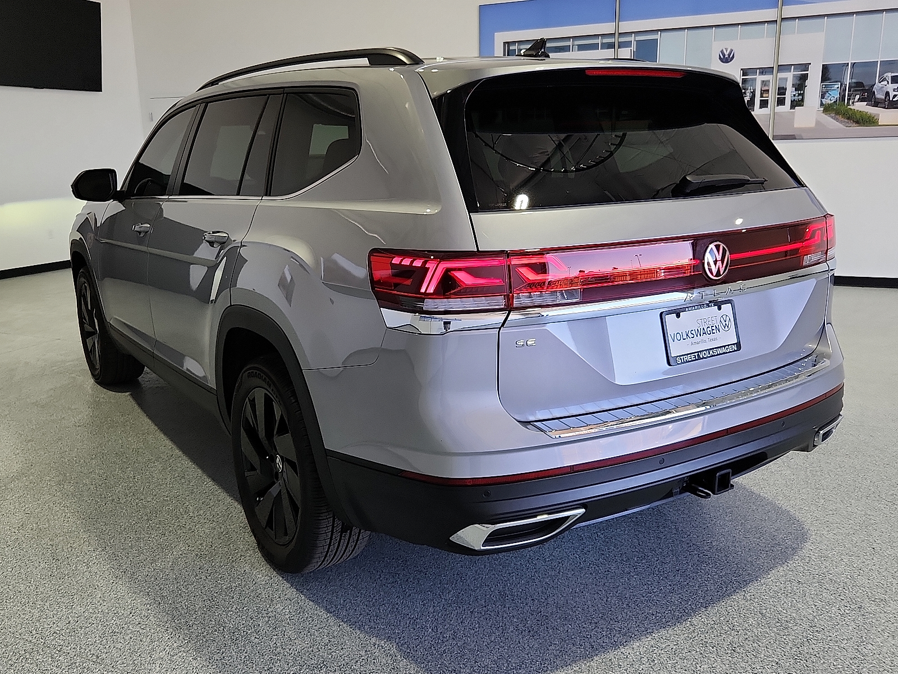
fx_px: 597
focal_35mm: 23
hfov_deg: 73.9
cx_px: 449
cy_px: 337
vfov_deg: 58.9
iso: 71
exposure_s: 1/100
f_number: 1.8
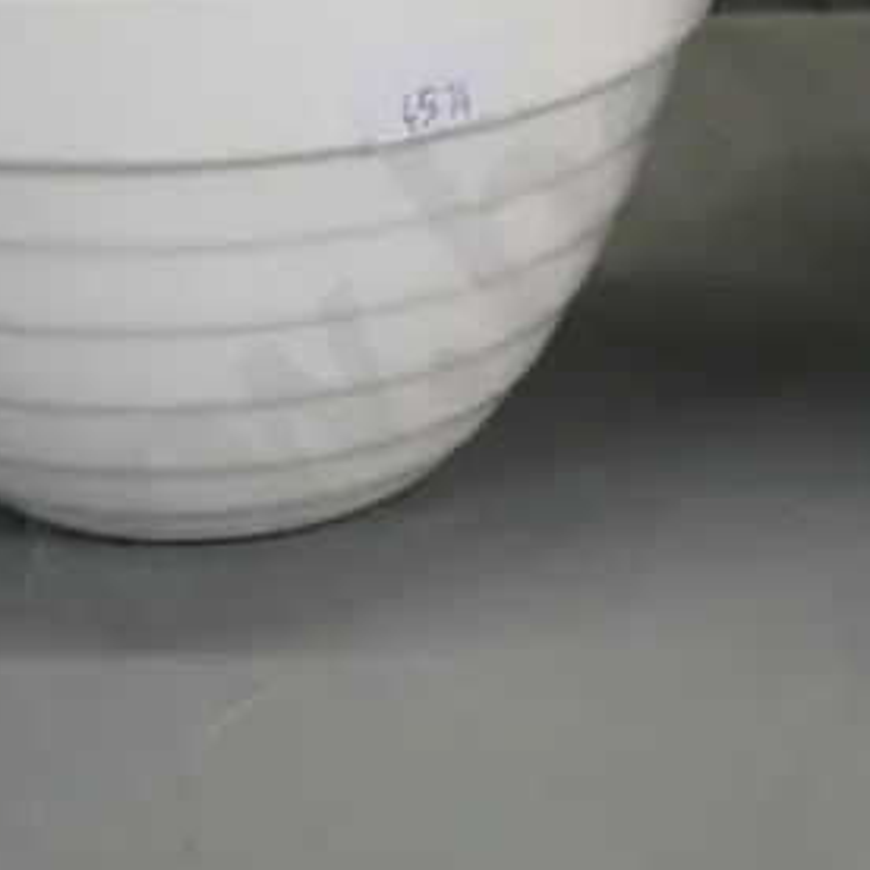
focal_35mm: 164
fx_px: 4663
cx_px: 1059
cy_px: -158
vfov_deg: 10.5
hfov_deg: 10.5
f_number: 5
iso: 3200
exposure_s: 1/160
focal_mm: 25
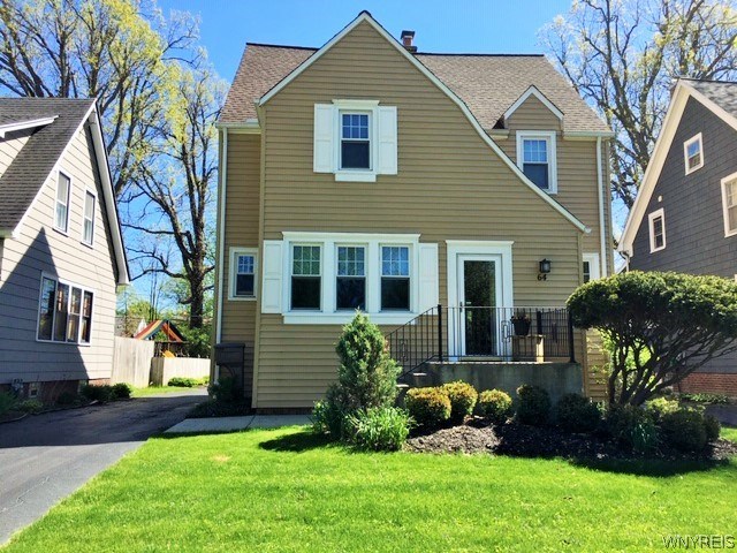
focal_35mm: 29
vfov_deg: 48.2
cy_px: 276
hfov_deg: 61.7
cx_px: 368
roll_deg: +0.3
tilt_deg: +7.6
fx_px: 617
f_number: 2.2
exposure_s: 1/777
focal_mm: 4.15
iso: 25
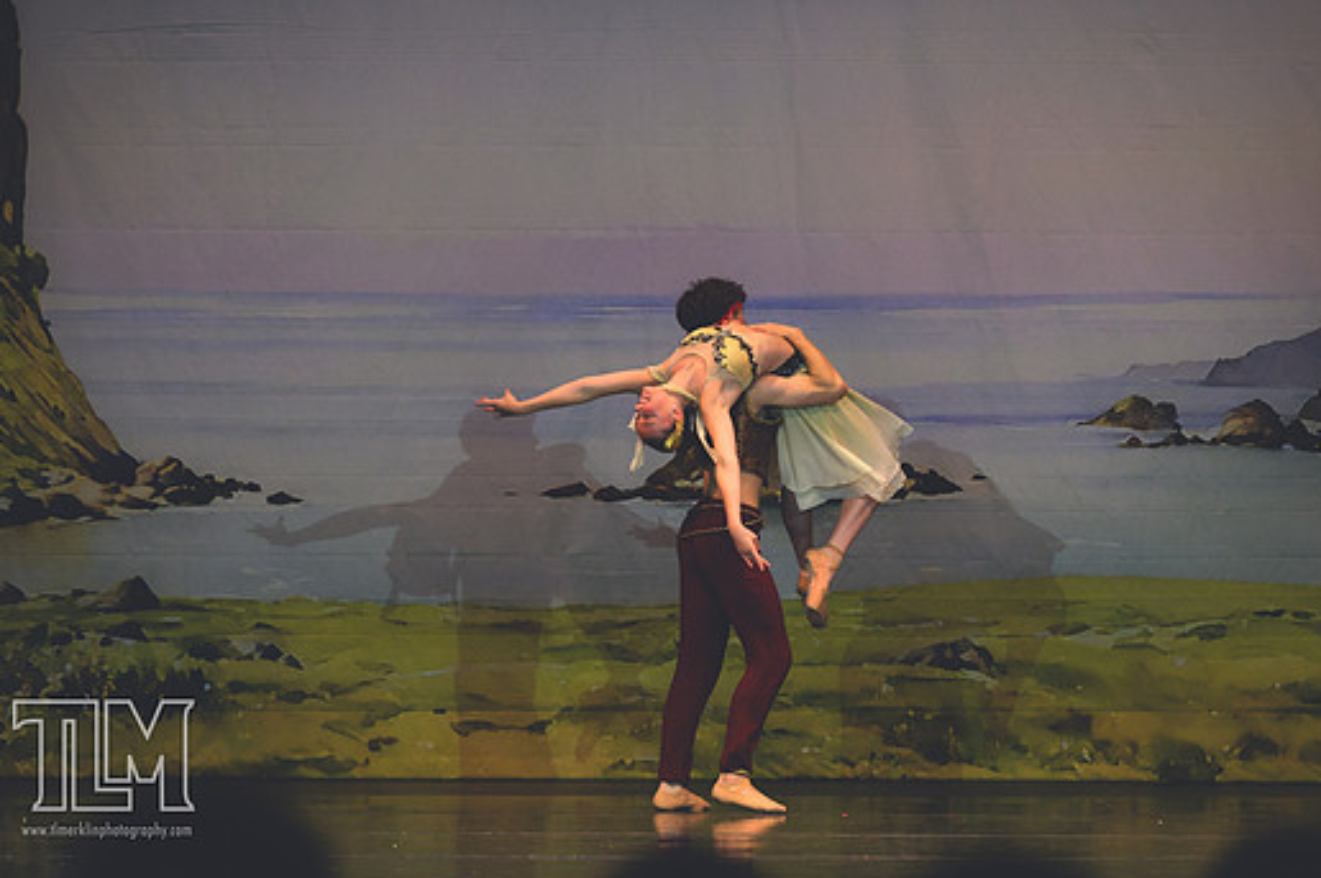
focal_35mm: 244
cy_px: 461
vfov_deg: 5.6
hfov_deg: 8.4
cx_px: 660
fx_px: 8945
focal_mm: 145
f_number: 2.8
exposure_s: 1/500
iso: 800
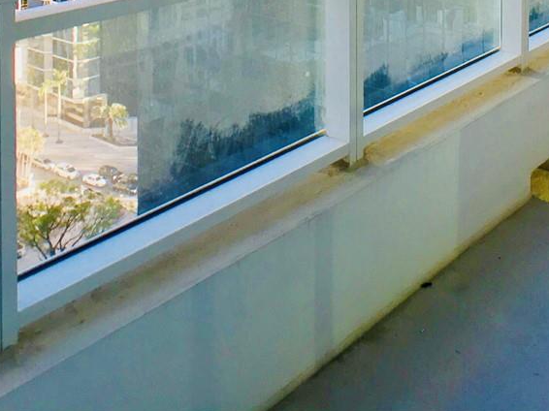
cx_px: 299
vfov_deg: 16.7
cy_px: -166
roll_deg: -0.5
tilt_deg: -0.5
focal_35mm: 82
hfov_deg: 23.8
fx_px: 1300
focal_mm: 4.15
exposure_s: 1/152
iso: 25
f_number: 2.2
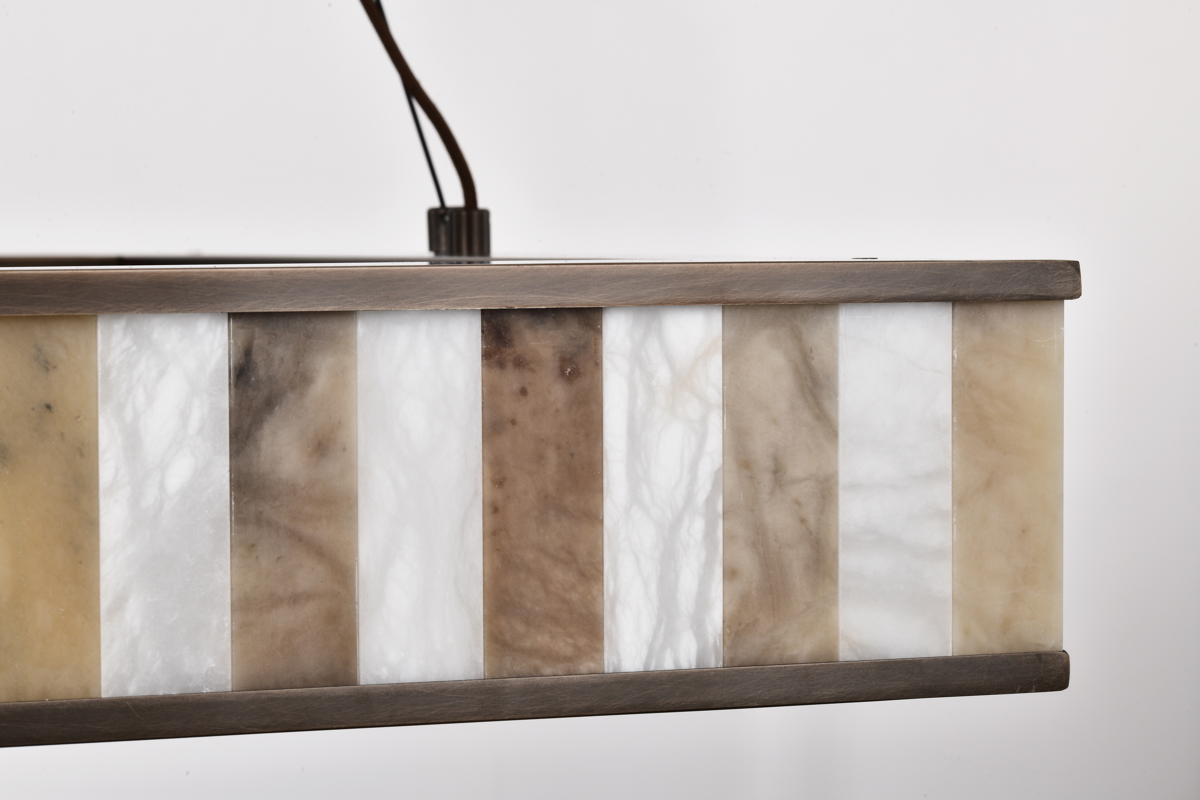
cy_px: 400
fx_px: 3333
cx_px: 600
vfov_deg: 13.7
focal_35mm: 100
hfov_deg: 20.4
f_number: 20
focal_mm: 100
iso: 200
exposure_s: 1/13
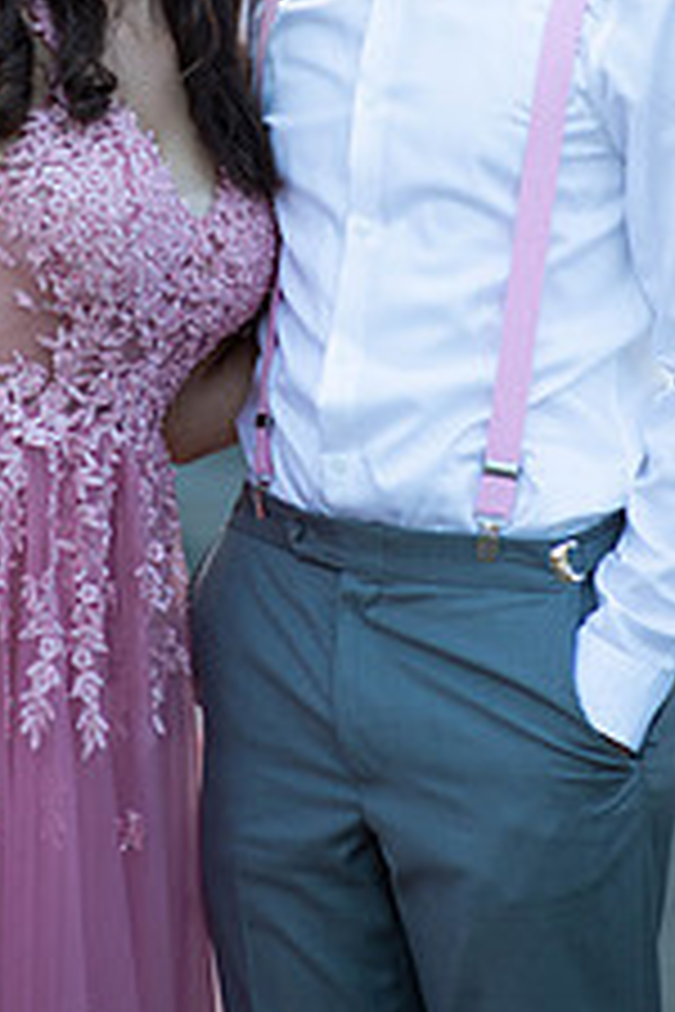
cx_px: 245
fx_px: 4781
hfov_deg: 8.1
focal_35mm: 170
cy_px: 171
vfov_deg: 12.0
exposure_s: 1/1000
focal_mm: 85
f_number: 2
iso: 250
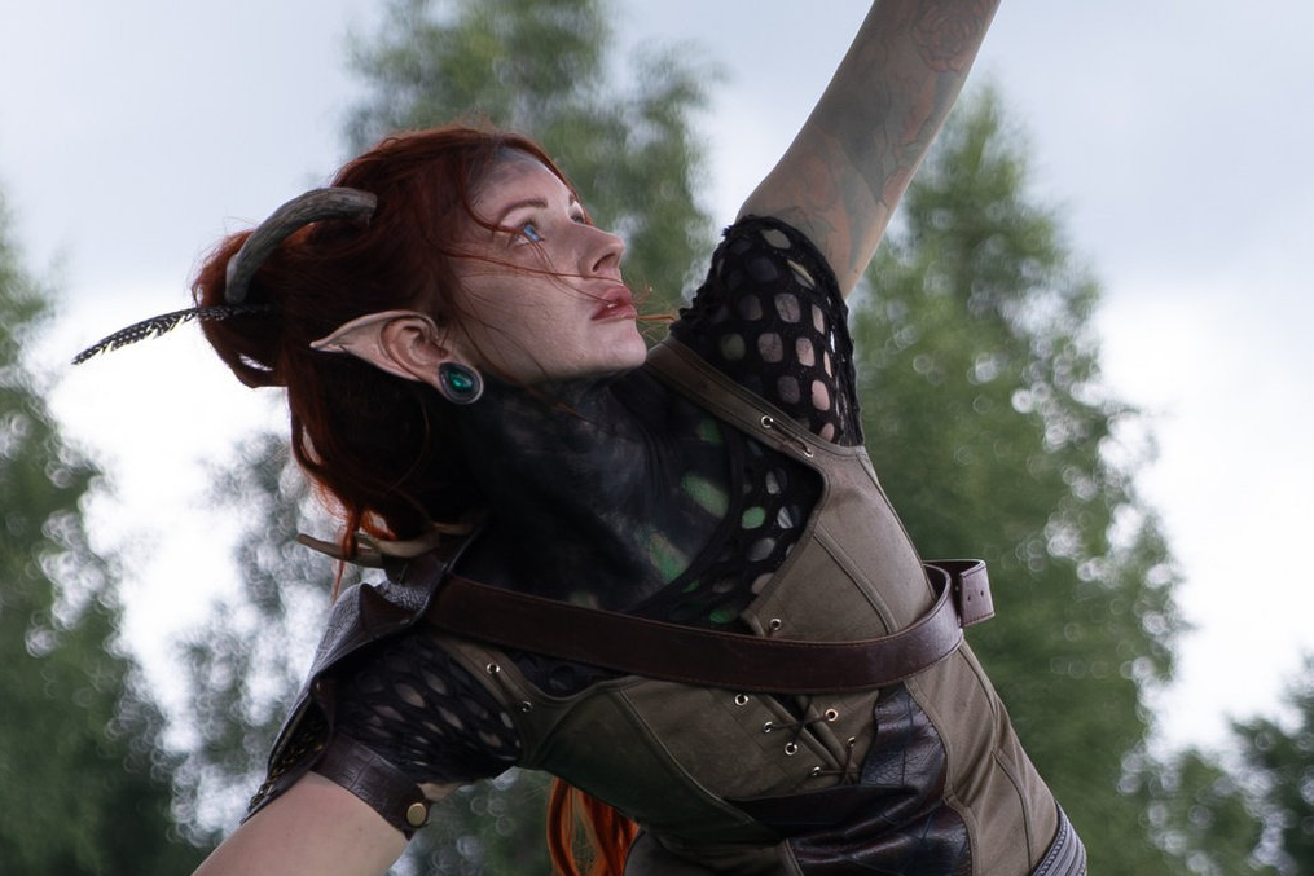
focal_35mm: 314
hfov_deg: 6.6
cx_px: 607
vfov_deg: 4.4
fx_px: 11462
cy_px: 641
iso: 500
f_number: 3.6
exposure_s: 1/1250
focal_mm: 55
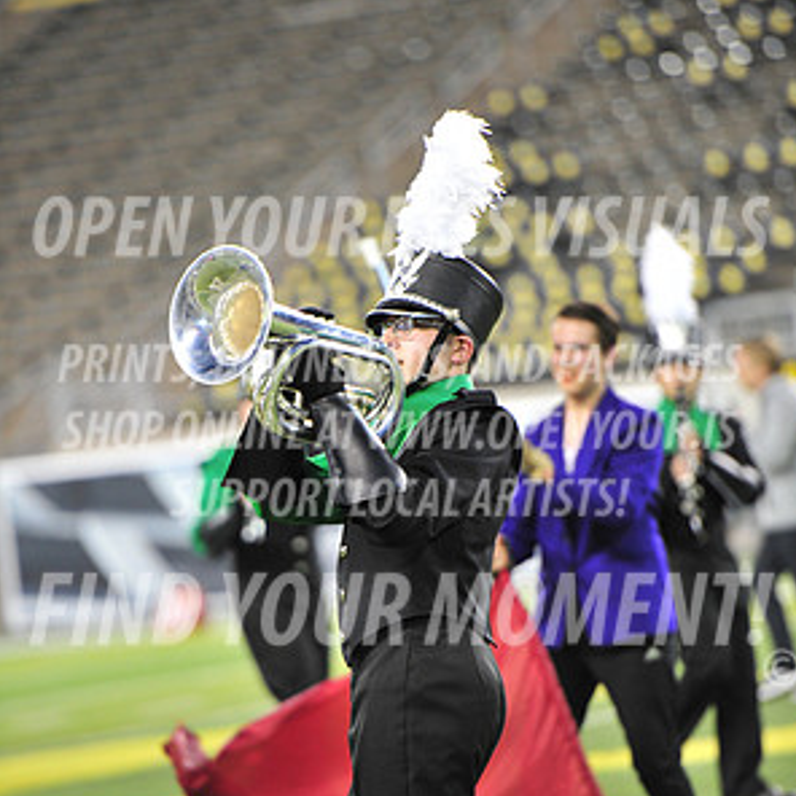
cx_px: 399
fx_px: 6712
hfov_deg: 6.8
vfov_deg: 6.8
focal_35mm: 258
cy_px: 425
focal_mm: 200
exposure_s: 1/400
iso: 2000
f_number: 2.8
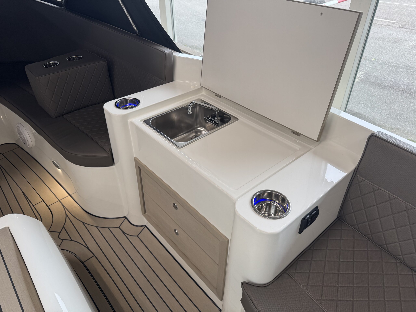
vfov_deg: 56.8
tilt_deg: -36.2
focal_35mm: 24
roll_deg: +1.3
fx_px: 288
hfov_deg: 71.6
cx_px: 208
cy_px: 156
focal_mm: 6.76
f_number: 1.78
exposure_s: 1/100
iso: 80
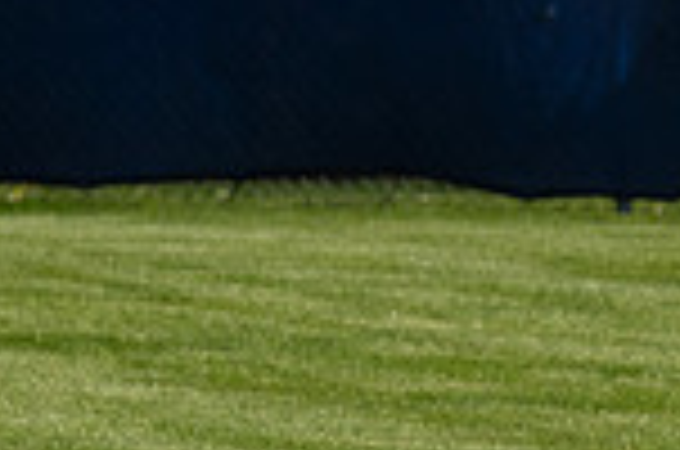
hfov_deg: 2.9
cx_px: 1175
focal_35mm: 720
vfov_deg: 1.9
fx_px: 13571
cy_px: 99
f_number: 5.6
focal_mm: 125
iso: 250
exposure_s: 1/1600
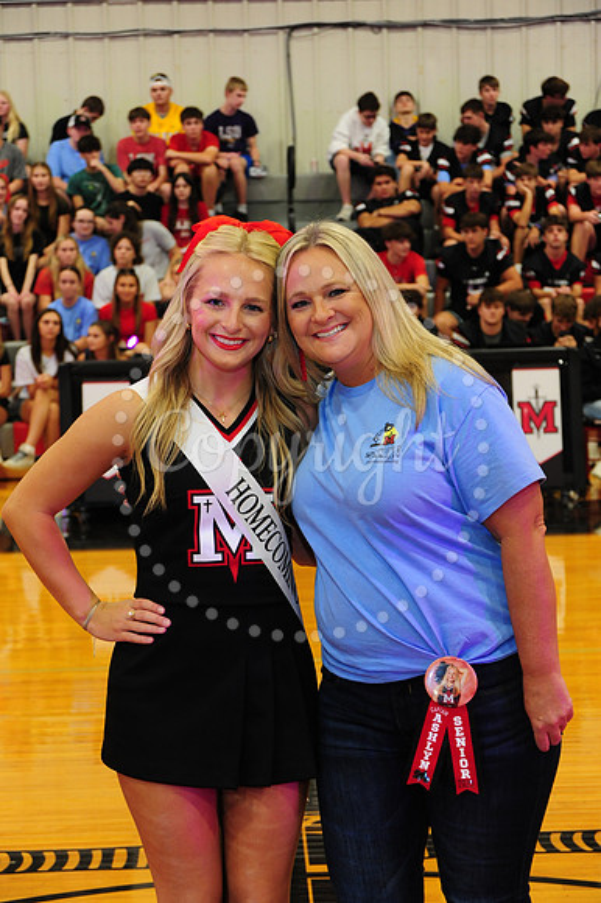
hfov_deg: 16.1
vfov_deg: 23.9
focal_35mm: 85
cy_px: 452
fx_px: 2131
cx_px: 300
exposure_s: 1/60
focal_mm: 85
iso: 2000
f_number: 7.1
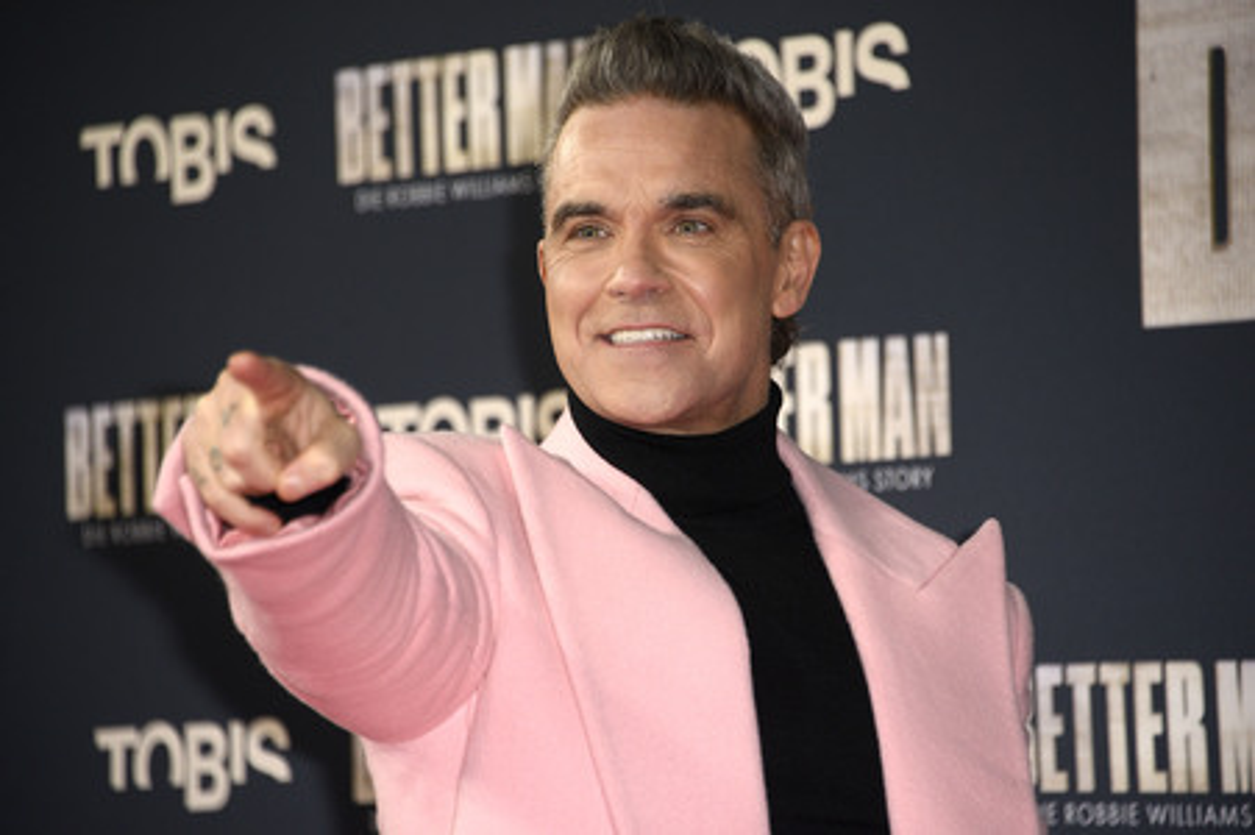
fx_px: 8709
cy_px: 418
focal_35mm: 250
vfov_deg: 5.5
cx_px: 628
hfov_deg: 8.2
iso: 1000
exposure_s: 1/250
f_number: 5.6
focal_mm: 250
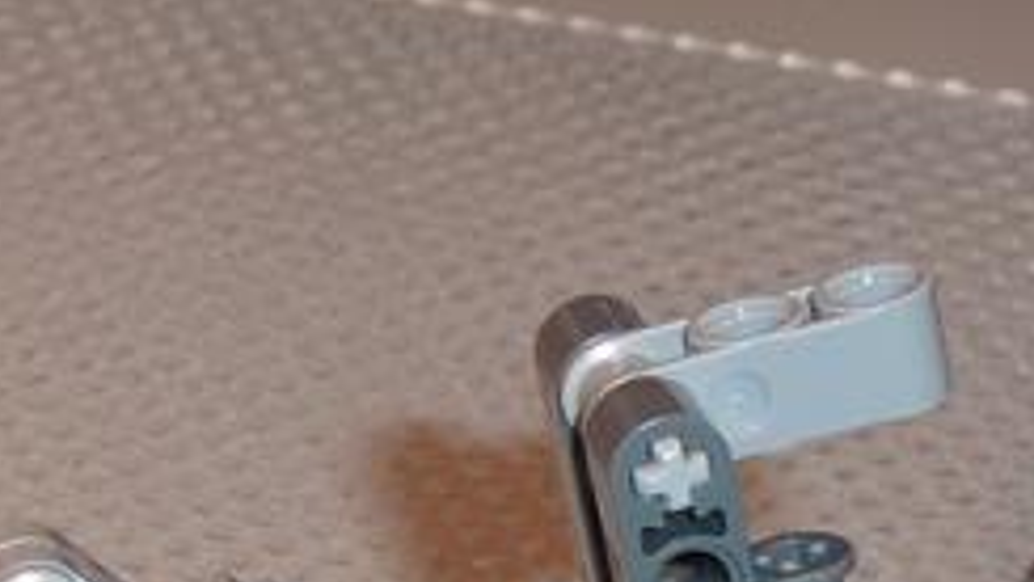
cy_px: 1000
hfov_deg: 9.4
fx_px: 6006
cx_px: -777
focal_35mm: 219
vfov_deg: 5.5
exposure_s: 1/30
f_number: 3.8
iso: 100
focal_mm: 7.9
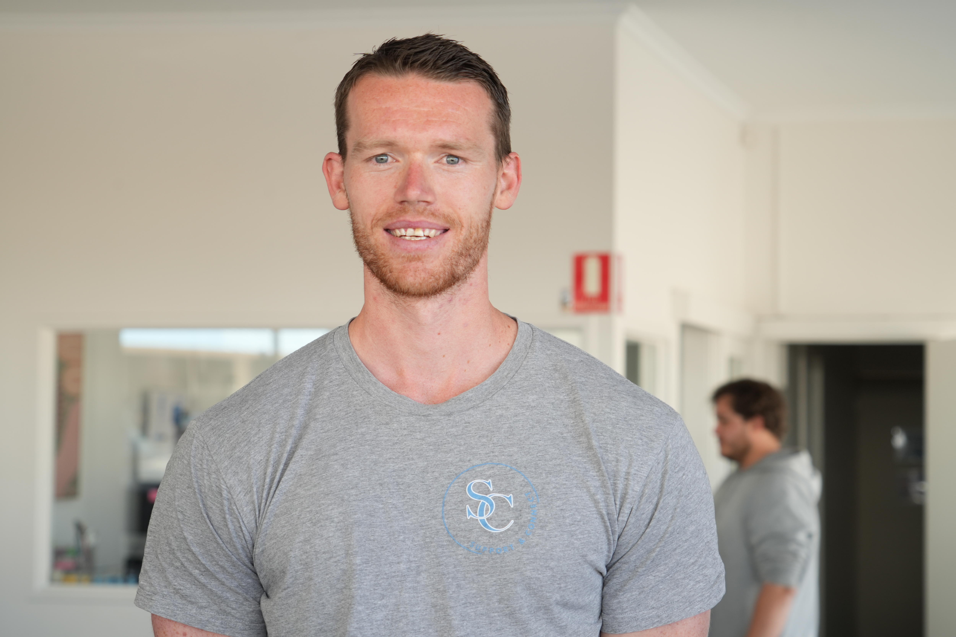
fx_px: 2177
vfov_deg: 16.7
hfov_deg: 24.8
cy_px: 318
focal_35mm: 82
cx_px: 478
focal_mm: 82
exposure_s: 1/60
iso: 320
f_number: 5.6
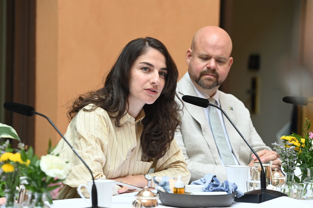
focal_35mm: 175
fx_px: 1521
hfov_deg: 11.7
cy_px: 104
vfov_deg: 7.8
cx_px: 156
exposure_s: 1/200
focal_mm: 175
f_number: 6.3
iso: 320
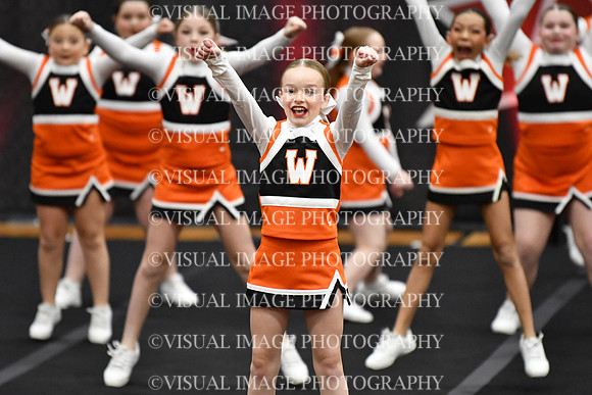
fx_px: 4934
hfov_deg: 6.9
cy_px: 198
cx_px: 296
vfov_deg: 4.6
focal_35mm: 300
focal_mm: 200
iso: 5000
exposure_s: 1/800
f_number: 2.8
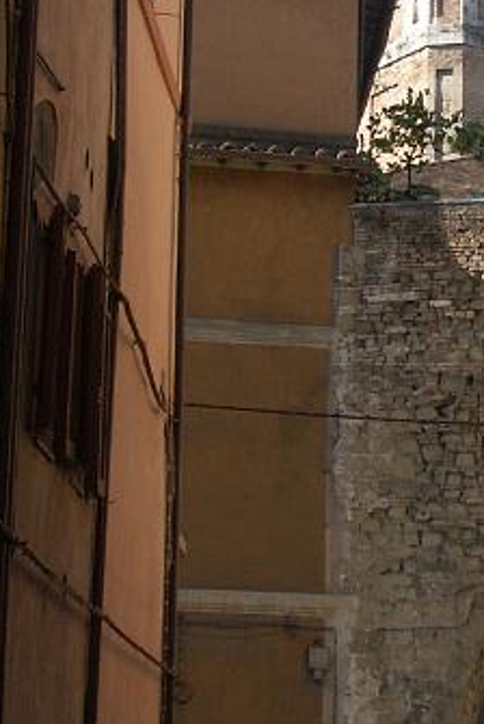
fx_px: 2556
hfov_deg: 10.7
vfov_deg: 16.1
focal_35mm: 127
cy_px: 212
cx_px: 486
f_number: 5.6
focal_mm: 10.35
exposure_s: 1/160
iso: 64
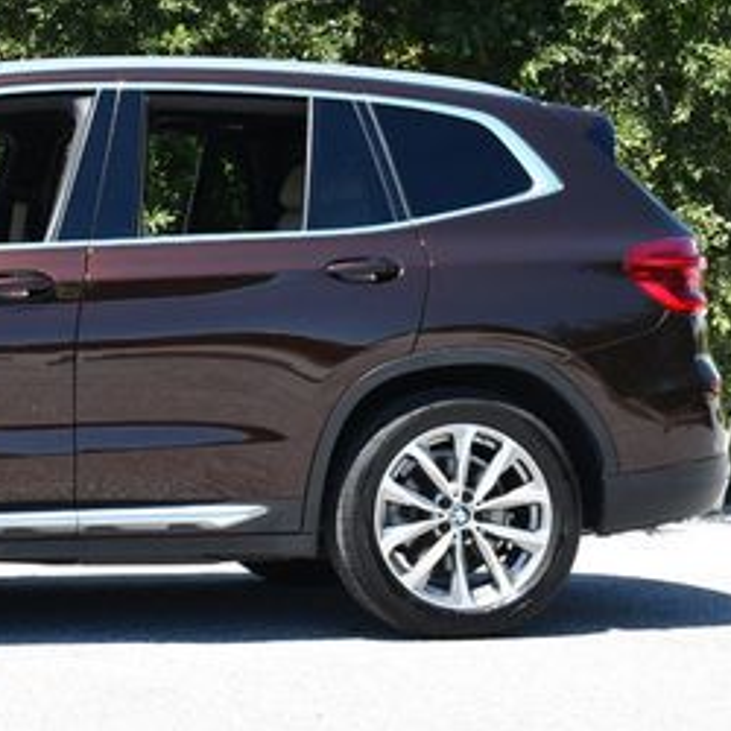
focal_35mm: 122
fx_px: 2915
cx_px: -38
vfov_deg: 14.2
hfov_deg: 14.0
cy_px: 146
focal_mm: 28
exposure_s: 1/250
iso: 200
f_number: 7.1
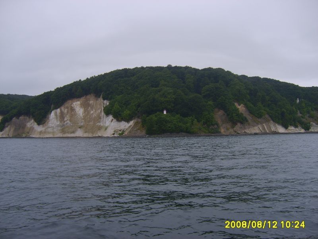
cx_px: 159
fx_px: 322
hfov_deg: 52.6
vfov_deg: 40.7
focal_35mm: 35
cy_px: 120
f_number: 2.8
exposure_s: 1/250
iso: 50
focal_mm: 5.8
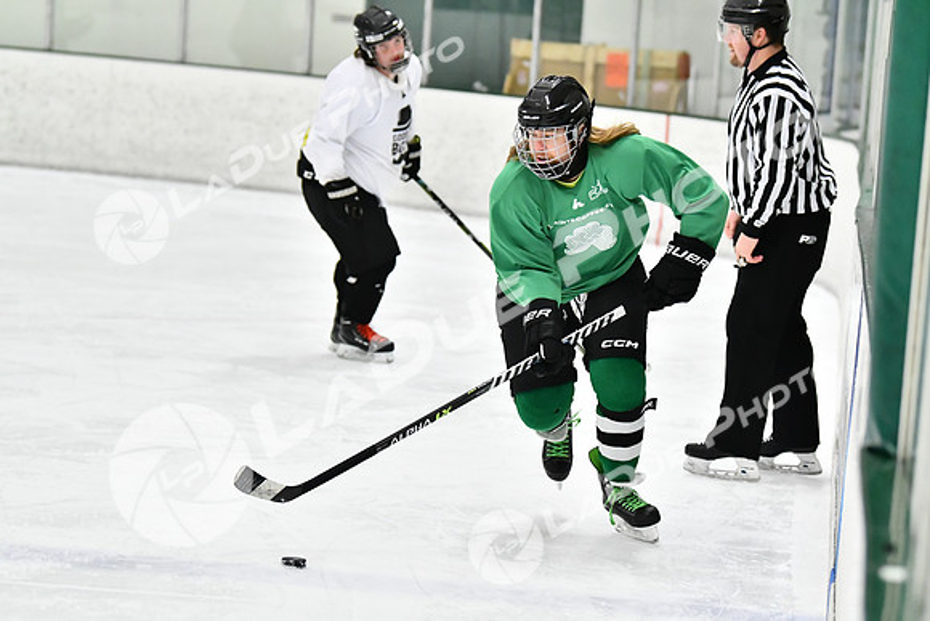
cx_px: 465
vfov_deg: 9.0
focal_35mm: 153
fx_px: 3953
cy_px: 310
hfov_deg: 13.4
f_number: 2.8
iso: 5000
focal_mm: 102
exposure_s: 1/1250
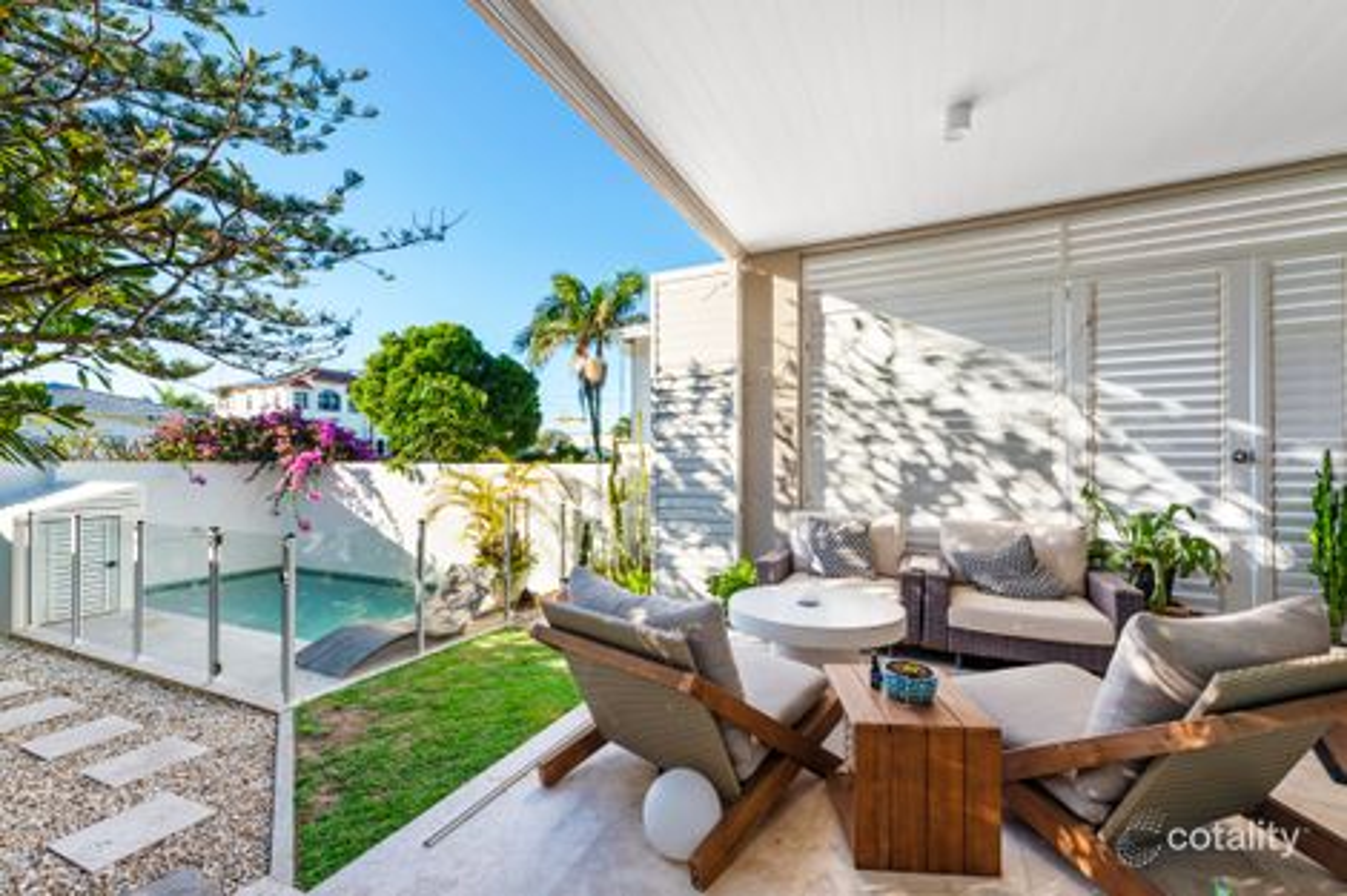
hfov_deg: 104.3
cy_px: 448
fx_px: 524
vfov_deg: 81.2
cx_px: 674
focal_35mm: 14
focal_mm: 14
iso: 100
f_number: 11
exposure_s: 1/100
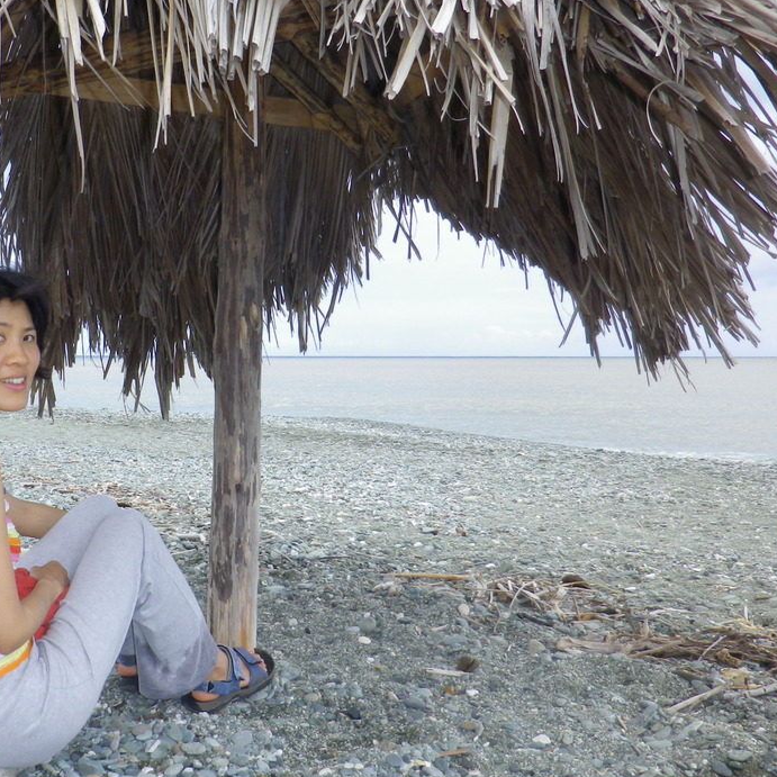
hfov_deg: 38.4
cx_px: 222
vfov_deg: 39.1
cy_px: 359
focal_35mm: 43
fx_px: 1092
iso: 100
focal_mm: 5
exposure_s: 1/640
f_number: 3.2
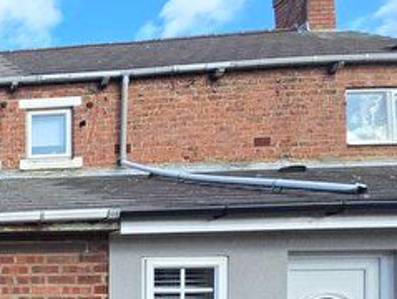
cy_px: 313
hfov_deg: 31.9
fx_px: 436
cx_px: -158
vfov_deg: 33.8
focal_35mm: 38
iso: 125
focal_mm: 2.2
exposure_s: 1/2000
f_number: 2.2
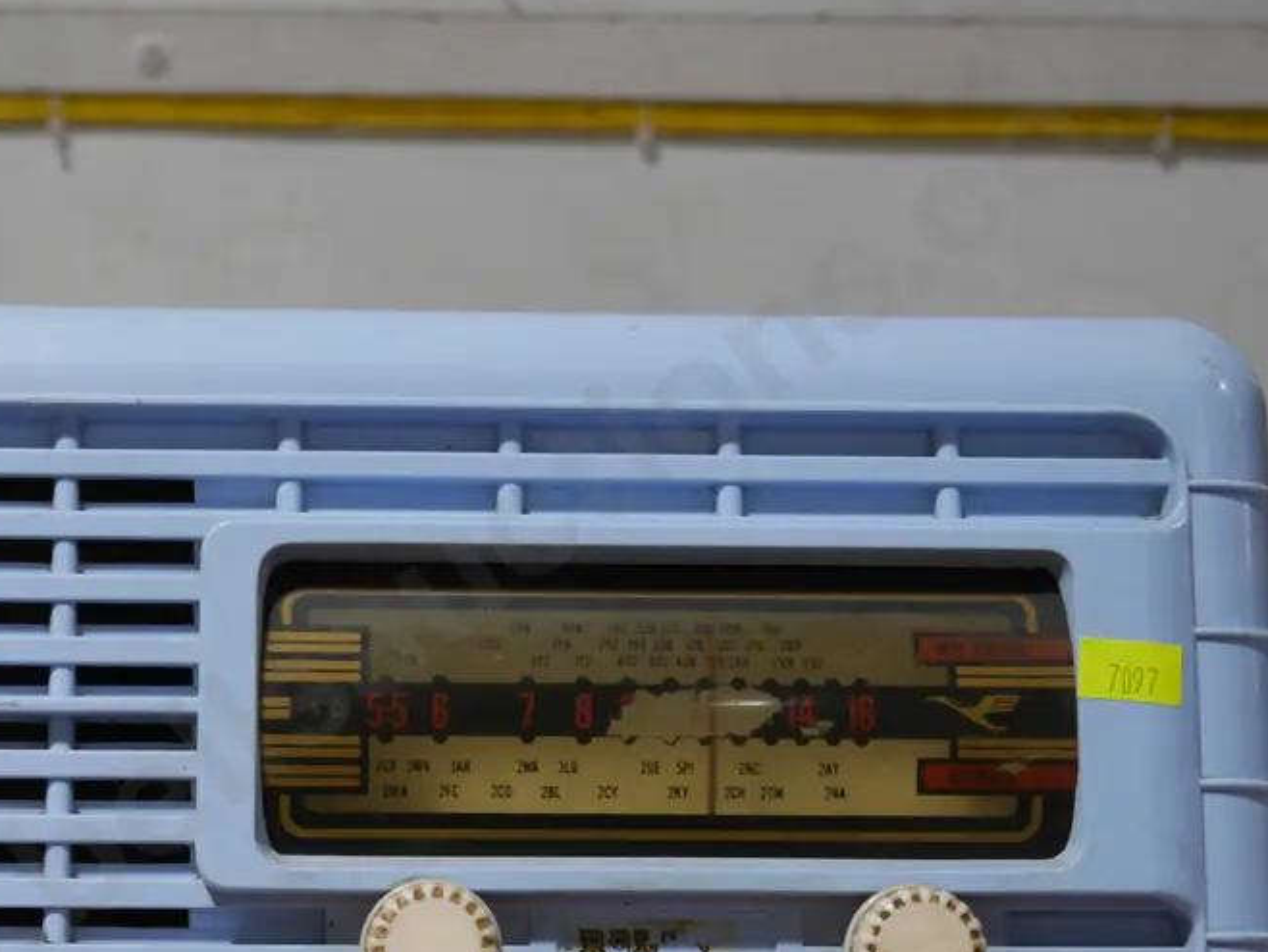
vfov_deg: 17.6
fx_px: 3078
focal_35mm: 84
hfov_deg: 23.2
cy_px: 577
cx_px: 466
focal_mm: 27
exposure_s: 1/60
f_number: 5.3
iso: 640
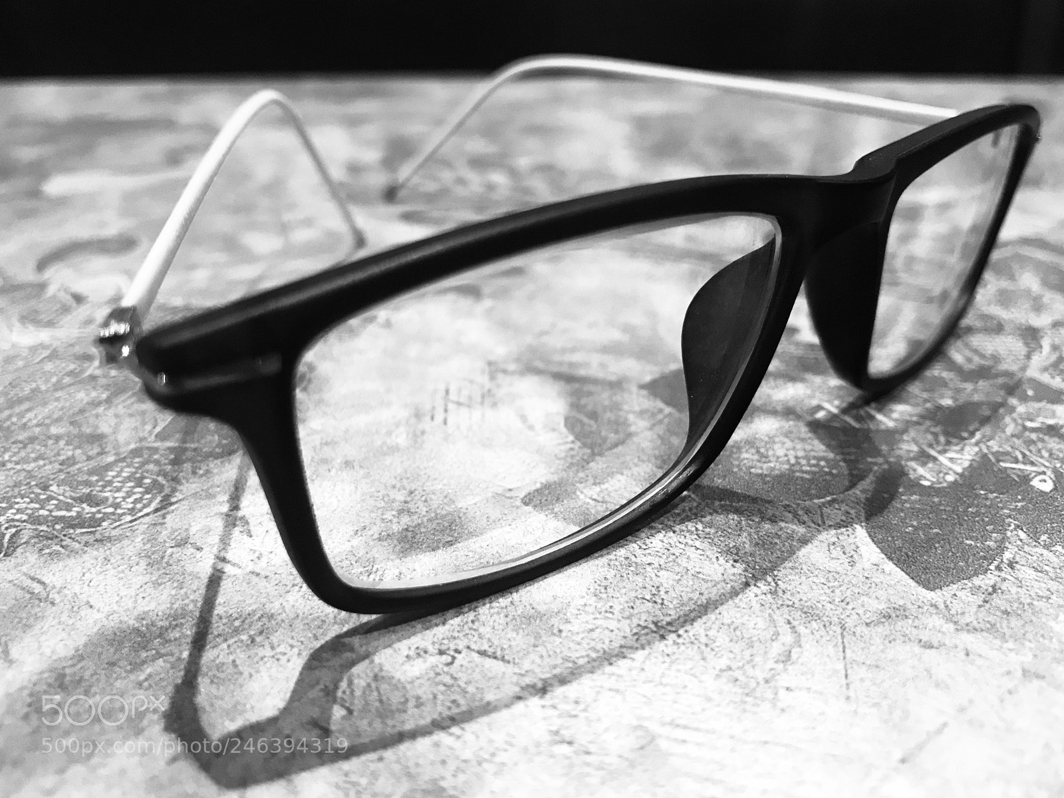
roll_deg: -0.2
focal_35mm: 28
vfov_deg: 49.7
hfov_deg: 63.5
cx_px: 532
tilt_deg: -24.1
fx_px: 860
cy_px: 399
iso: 100
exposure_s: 1/17
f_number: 1.8
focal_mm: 3.99
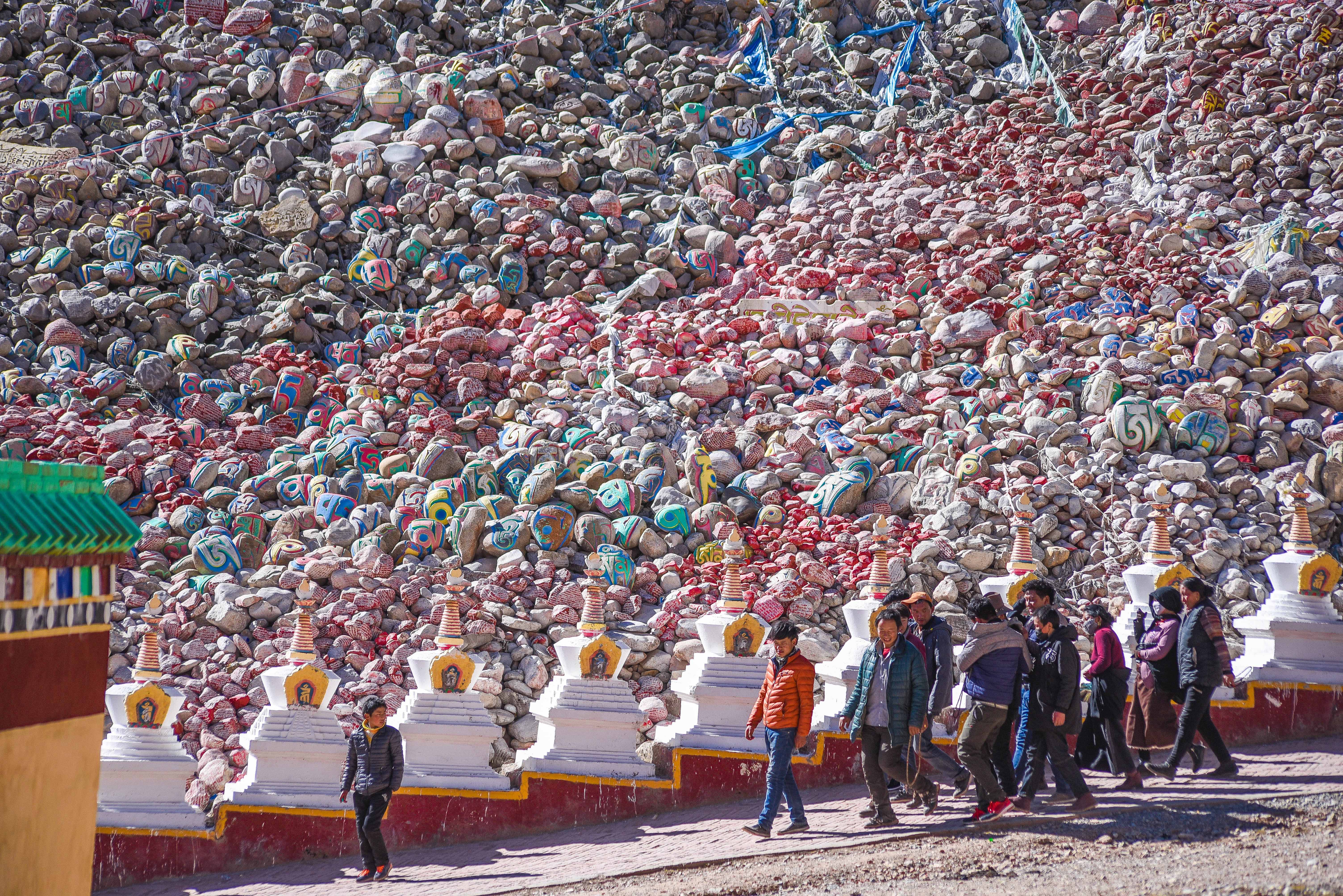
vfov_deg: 12.5
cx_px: 672
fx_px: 4105
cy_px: 448
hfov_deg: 18.6
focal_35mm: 110
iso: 160
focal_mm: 110
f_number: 4
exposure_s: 1/1600
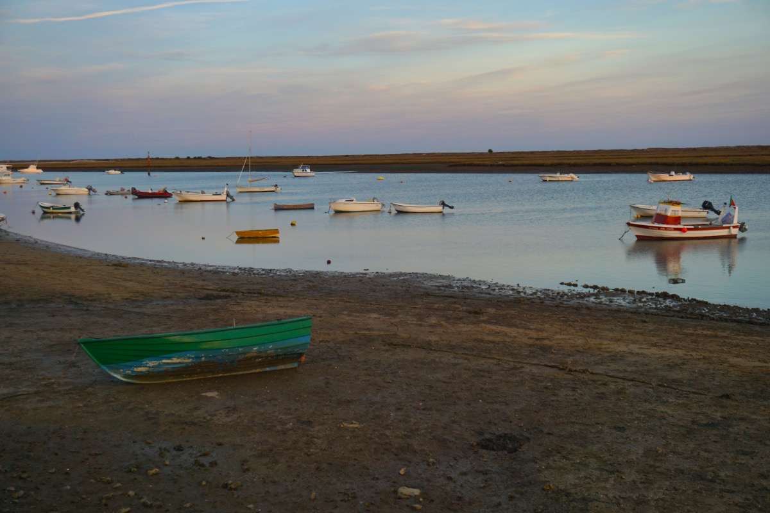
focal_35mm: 42
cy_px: 256
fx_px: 898
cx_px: 385
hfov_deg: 46.4
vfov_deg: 31.9
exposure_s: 1/250
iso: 160
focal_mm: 28
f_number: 4.5
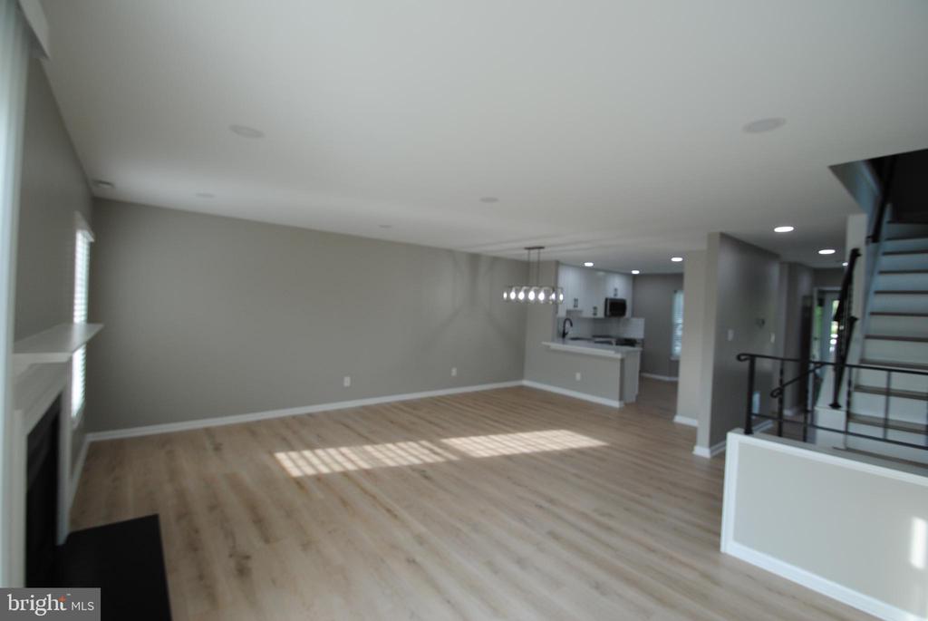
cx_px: 464
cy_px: 310
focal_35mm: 15
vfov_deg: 77.5
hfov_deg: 100.3
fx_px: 387
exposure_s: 1/100
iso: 200
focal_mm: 10
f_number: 5
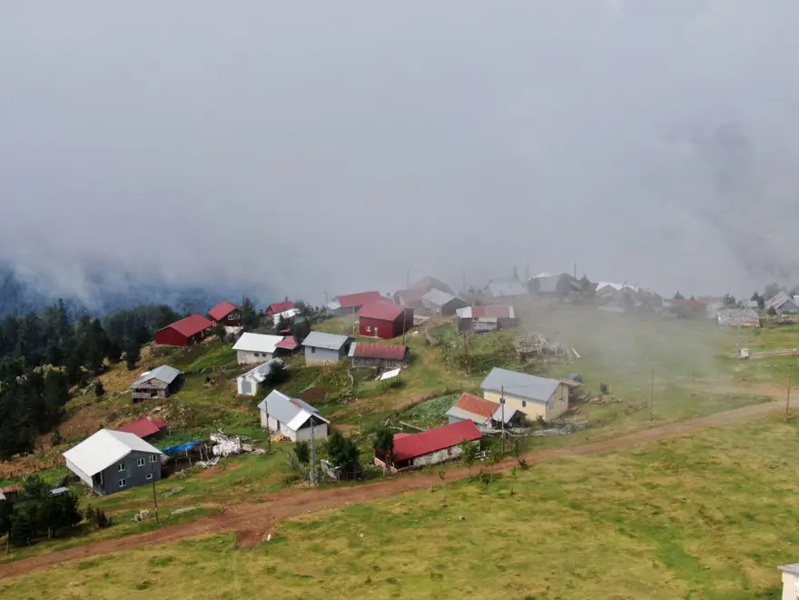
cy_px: 300
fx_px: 1108
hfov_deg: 39.7
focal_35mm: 48
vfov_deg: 30.3
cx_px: 400
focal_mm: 8.6
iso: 100
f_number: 3.8
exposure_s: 1/1000
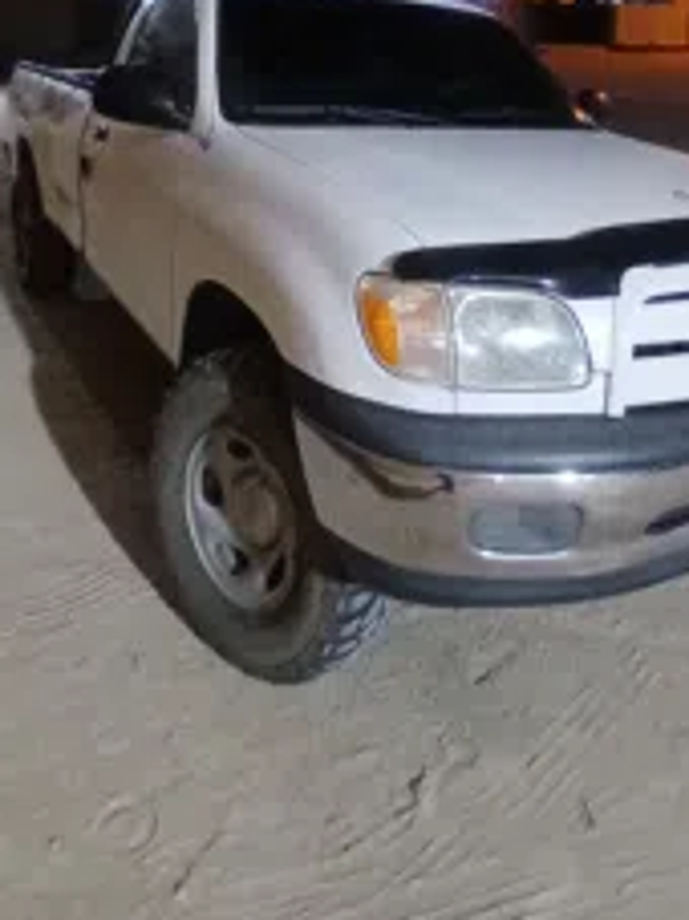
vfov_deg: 54.3
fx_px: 797
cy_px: 138
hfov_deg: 46.7
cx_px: 381
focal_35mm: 30
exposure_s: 1/14.3
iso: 800
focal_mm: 1.4
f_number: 2.2
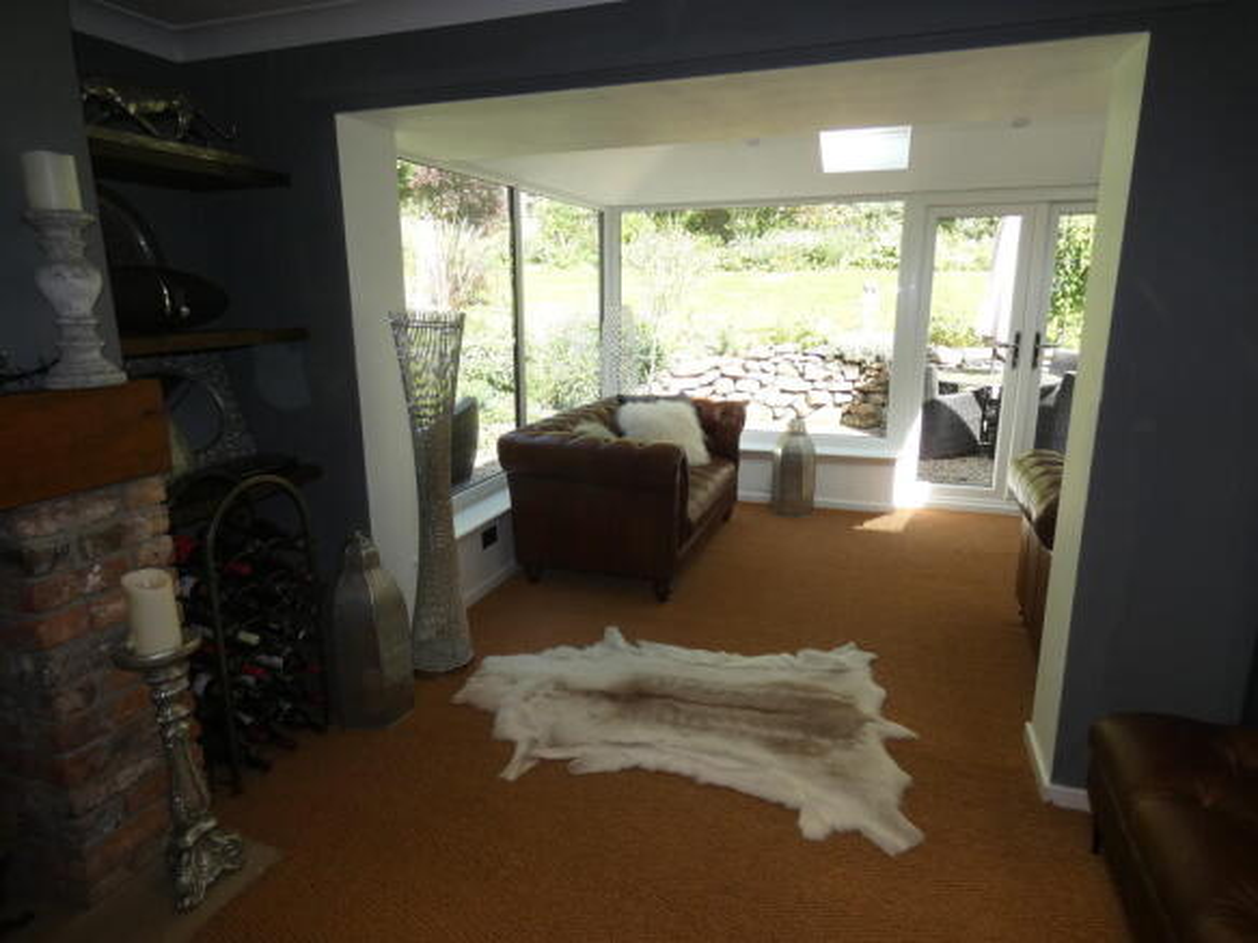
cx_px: 629
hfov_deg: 81.8
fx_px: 727
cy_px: 472
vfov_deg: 66.0
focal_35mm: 20
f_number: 2.8
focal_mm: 3.6
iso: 80
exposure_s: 1/125
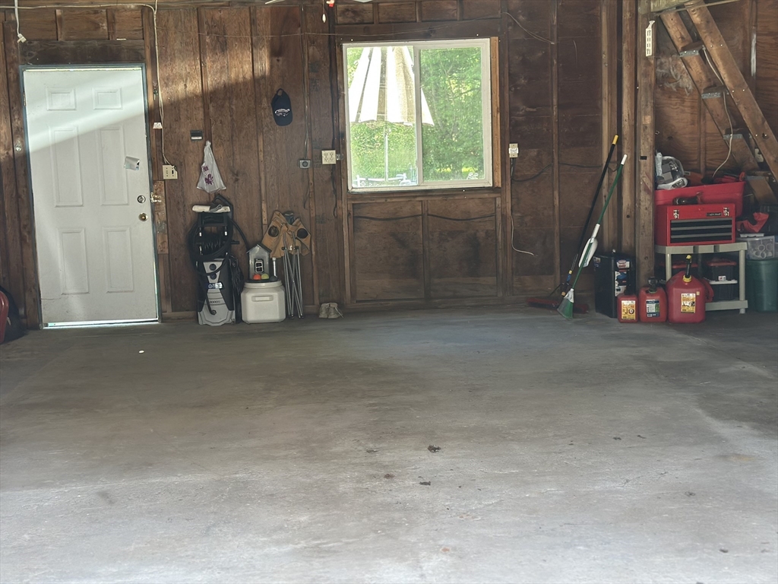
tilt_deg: -6.6
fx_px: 1079
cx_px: 389
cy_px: 292
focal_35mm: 48
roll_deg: +1.7
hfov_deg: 39.7
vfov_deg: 30.3
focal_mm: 6.86
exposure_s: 1/121
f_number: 1.78
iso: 125
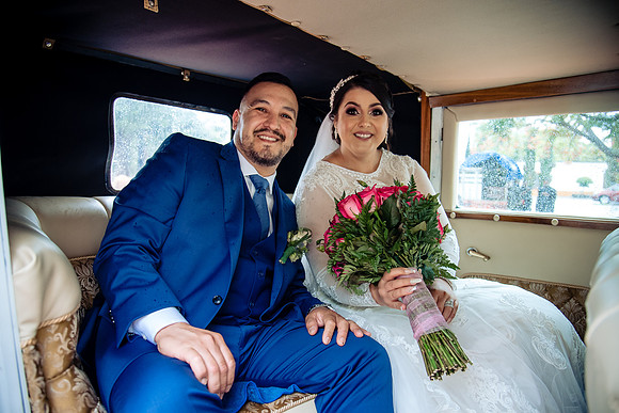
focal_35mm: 24
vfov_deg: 53.2
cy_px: 206
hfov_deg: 73.7
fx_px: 413
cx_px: 310
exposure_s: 1/250
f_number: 4
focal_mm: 24
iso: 1250
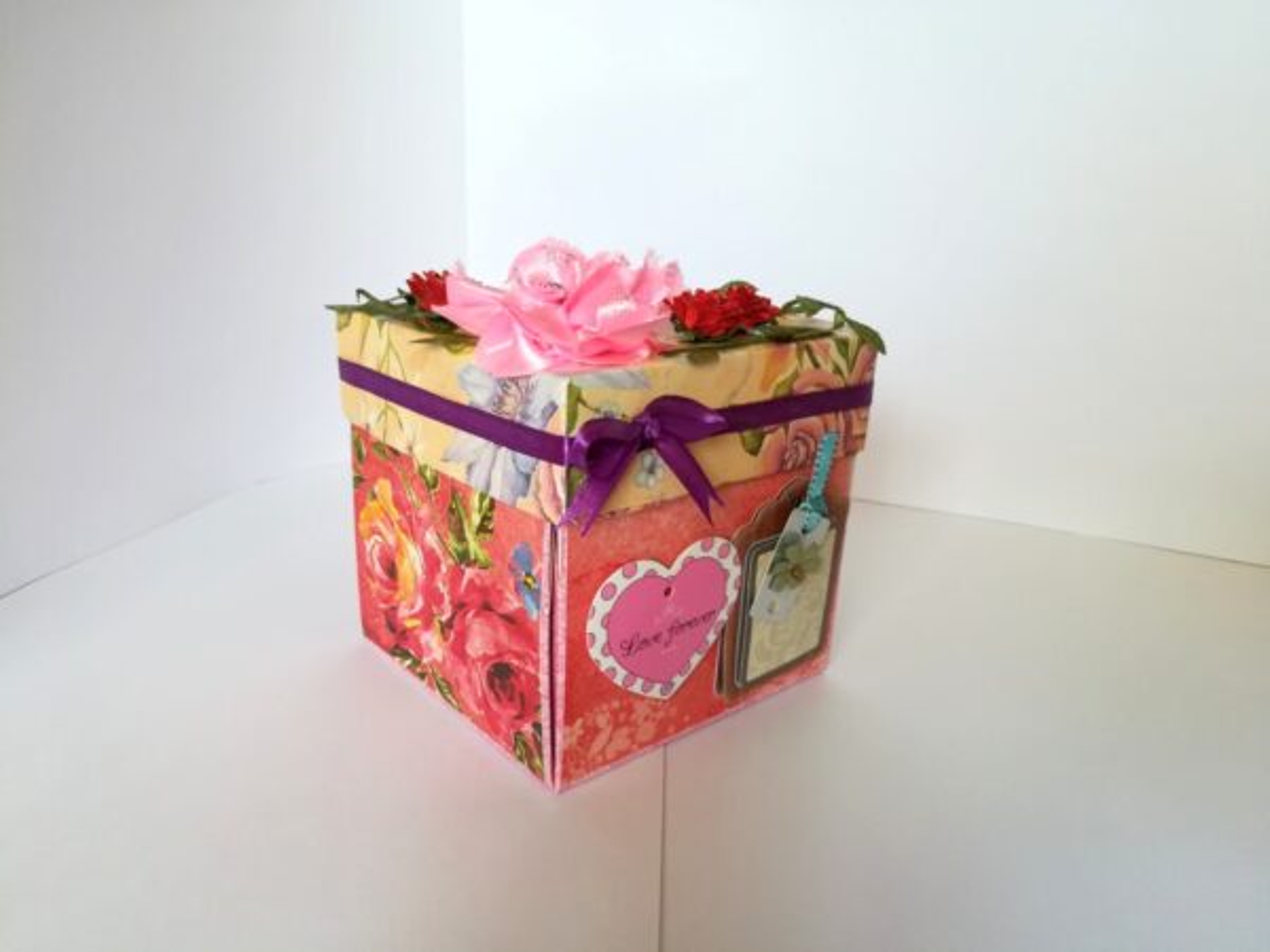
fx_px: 954
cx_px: 635
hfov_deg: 67.3
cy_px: 476
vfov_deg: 53.1
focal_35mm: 26
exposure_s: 1/33.3
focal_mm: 3.83
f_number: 2.2
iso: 64
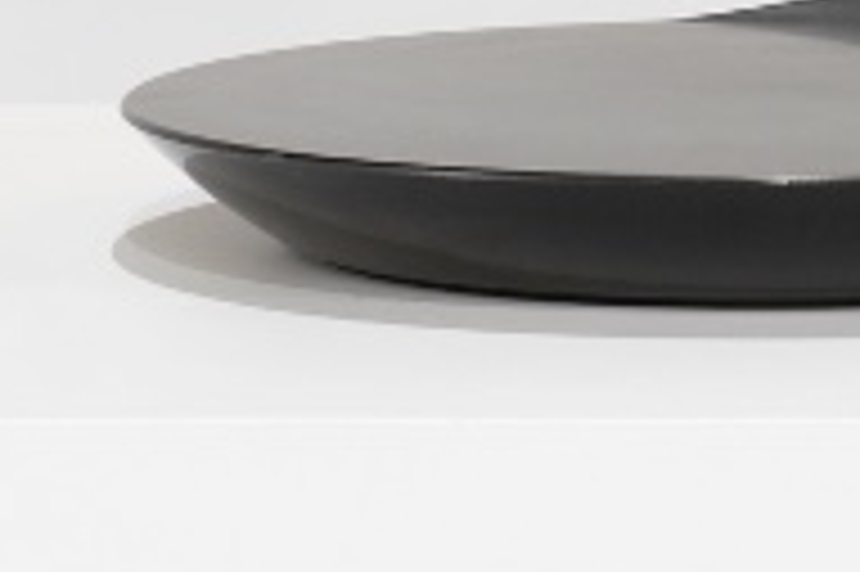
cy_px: -554
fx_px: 7948
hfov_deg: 6.2
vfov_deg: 4.1
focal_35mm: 333
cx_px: 698
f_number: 11
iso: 400
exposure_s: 1/10
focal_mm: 35
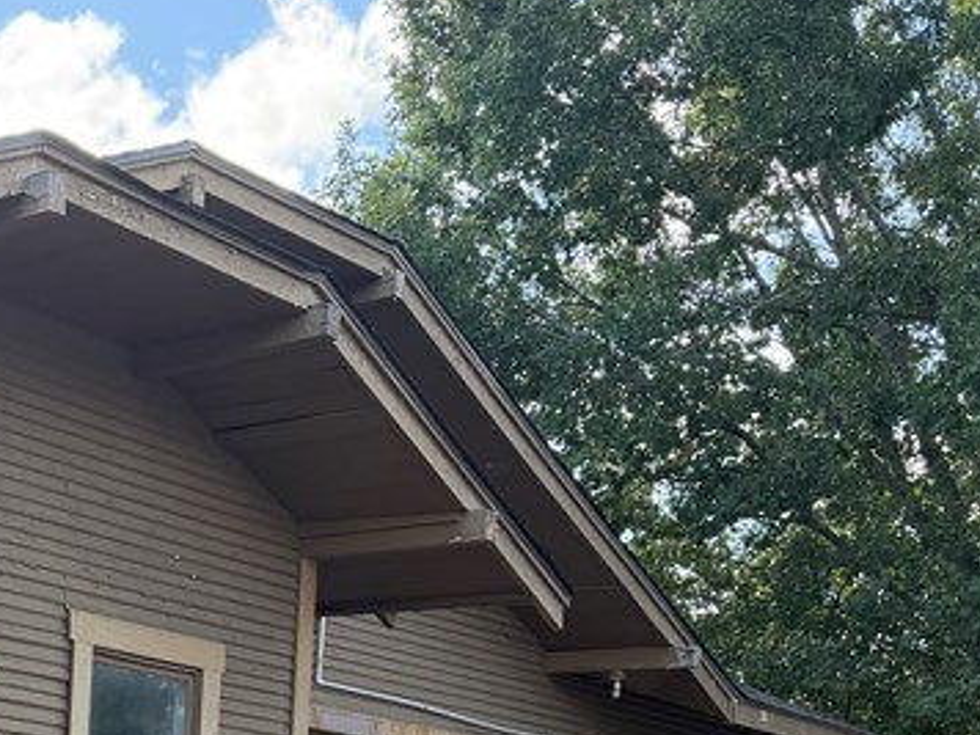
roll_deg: -2.0
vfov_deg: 20.0
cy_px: 884
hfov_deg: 25.2
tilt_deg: +1.6
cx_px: -215
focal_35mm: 69
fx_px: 1953
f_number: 1.78
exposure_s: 1/840
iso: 100
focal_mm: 6.76
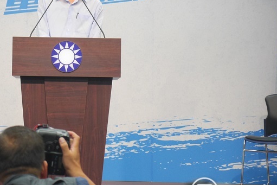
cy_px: 37
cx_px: 71
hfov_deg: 16.8
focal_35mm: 121
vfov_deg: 11.3
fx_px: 931
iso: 1250
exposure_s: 1/200
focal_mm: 35
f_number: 2.8
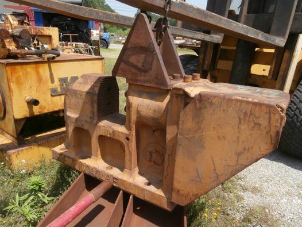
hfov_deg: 67.3
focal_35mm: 26
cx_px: 145
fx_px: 227
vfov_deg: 53.1
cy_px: 121
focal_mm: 4.2
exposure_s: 1/640
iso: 100
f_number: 3
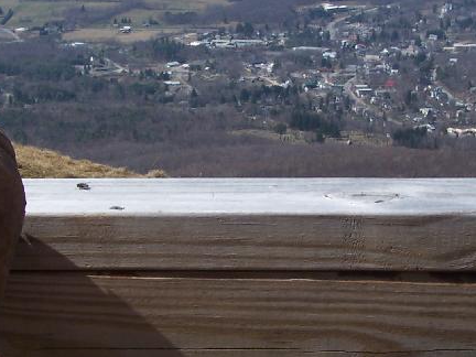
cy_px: 192
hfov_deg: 21.8
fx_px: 1238
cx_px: 251
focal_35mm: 90
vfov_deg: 16.4
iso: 80
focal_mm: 6.3
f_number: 5.6
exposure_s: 1/500
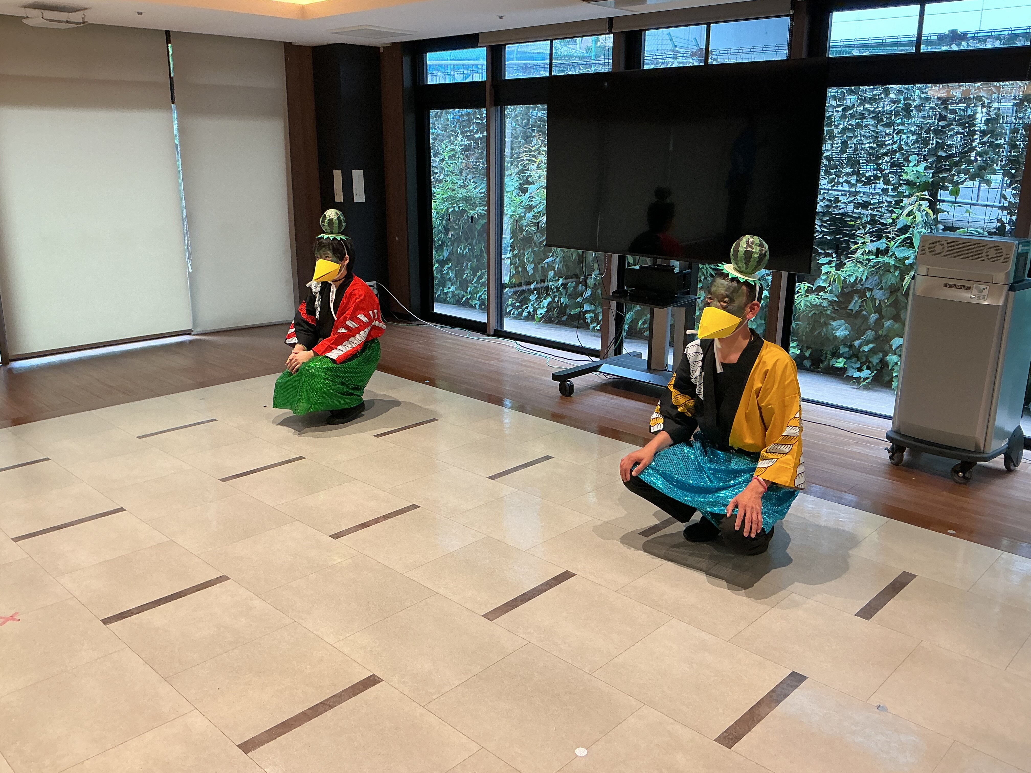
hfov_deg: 61.7
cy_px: 386
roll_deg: -0.5
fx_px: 864
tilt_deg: -15.6
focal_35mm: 29
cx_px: 516
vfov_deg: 48.2
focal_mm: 3
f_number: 1.8
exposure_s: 1/60
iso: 64
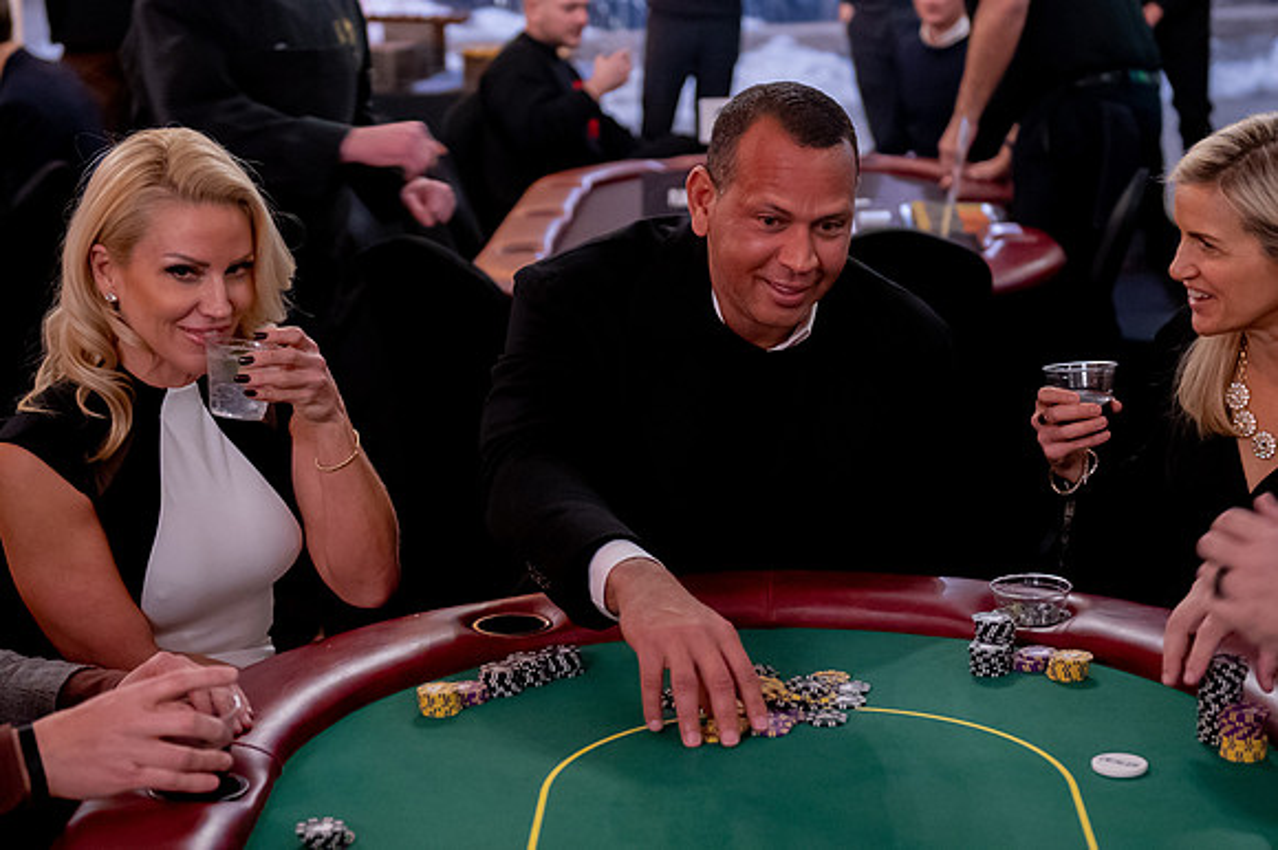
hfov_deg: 28.2
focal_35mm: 72
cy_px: 404
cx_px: 660
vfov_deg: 19.0
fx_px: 2544
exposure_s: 1/80
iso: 4000
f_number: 2.8
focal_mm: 50
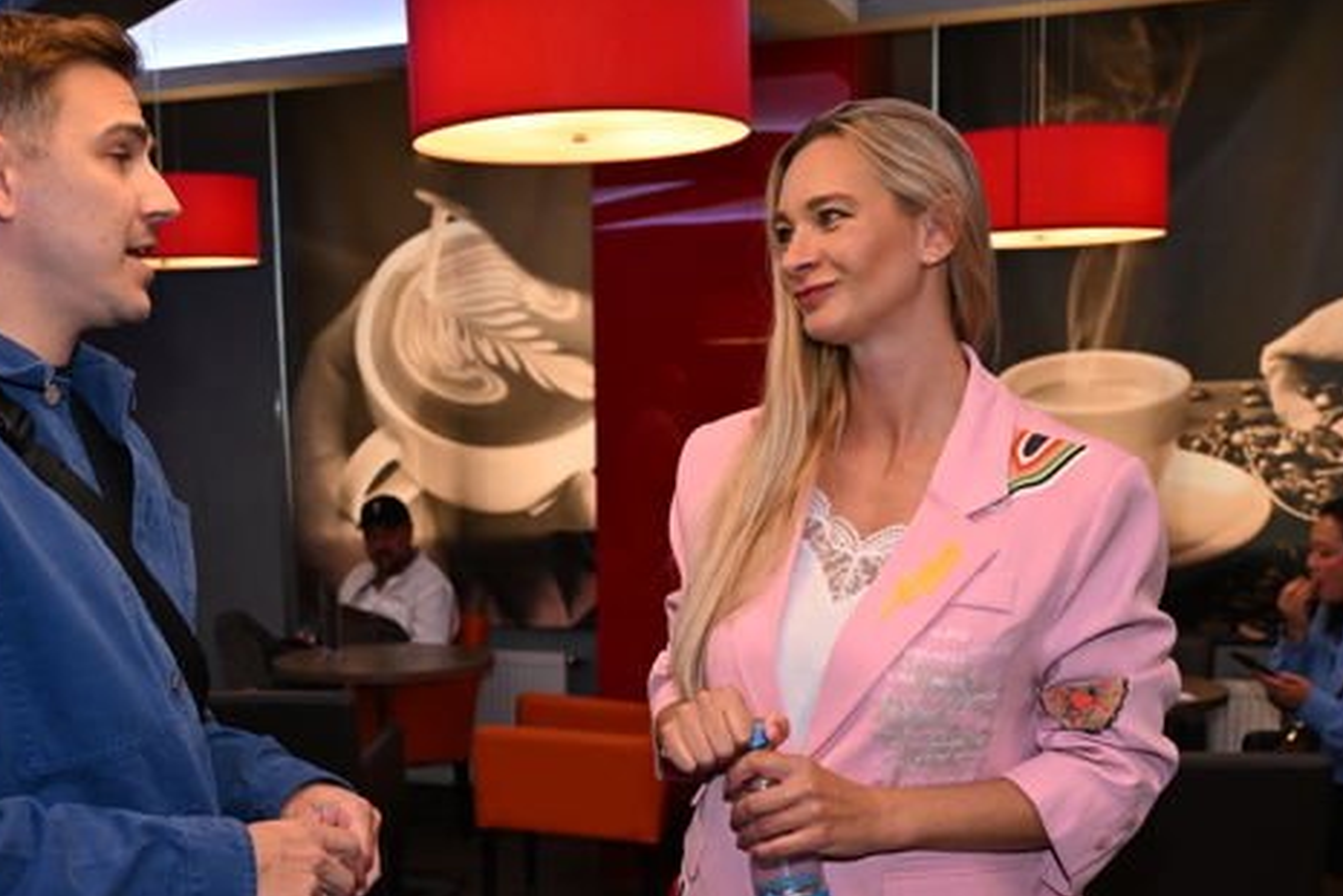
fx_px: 1856
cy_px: 613
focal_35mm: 50
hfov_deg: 39.6
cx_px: 537
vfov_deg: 26.9
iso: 2000
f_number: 5
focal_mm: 33.5
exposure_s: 1/125
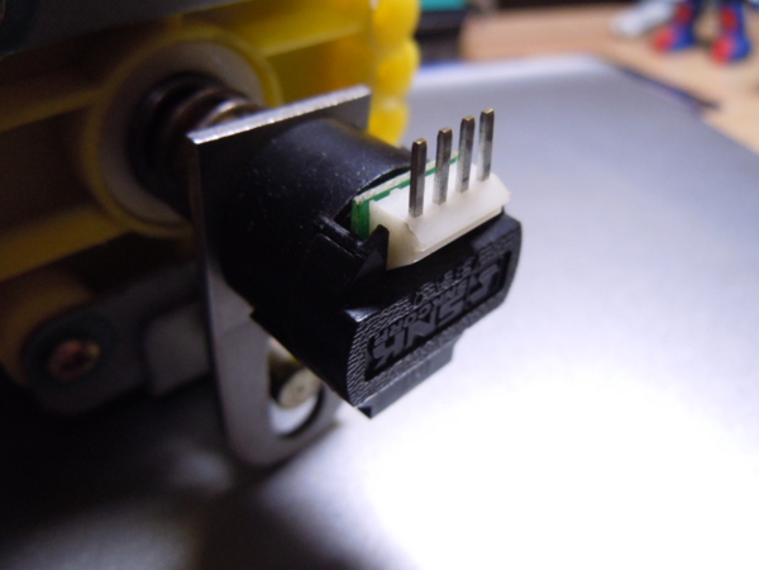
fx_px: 658
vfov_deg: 46.8
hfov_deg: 60.0
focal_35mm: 30
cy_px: 285
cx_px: 380
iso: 400
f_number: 3.5
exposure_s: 1/40
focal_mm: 5.4
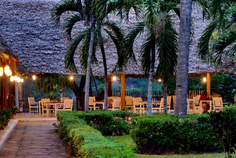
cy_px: 111
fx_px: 682
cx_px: 81
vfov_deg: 13.2
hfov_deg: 19.6
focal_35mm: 104
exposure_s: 1/4
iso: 320
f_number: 5.6
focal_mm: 40
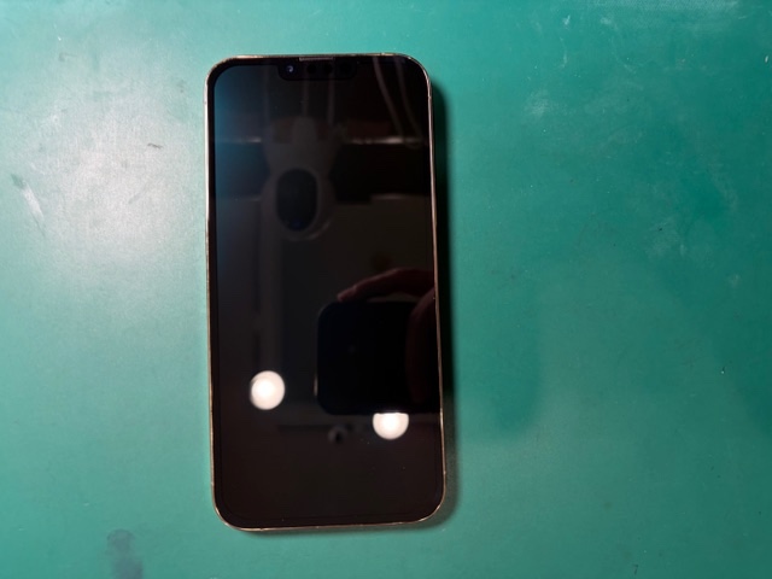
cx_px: 386
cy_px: 290
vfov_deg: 53.1
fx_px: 580
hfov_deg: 67.3
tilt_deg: -85.5
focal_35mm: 26
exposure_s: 1/60
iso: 80
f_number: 1.6
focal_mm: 5.96
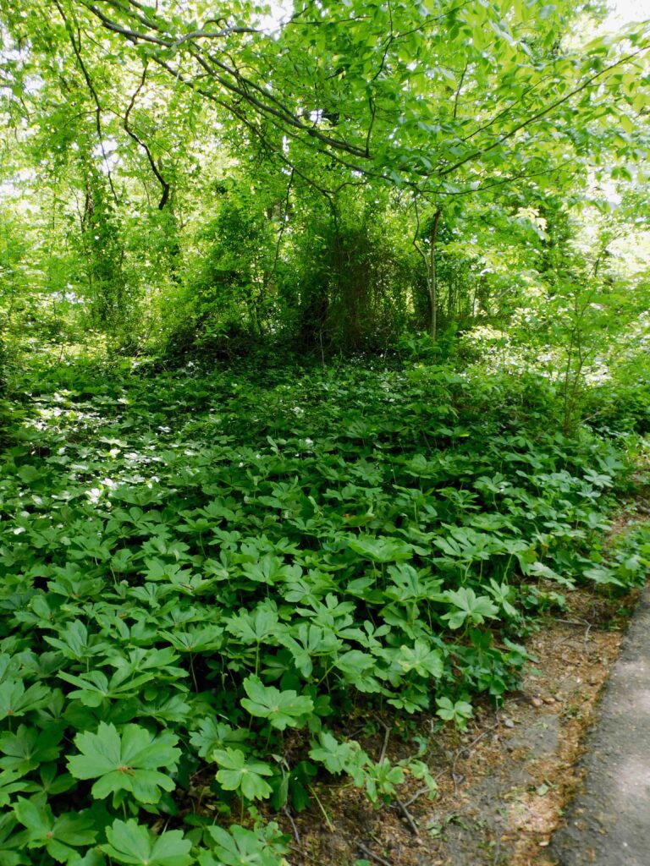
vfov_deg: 63.4
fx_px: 701
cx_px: 325
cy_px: 433
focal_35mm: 28
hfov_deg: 49.7
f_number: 3.5
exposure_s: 1/60
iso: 125
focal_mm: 5
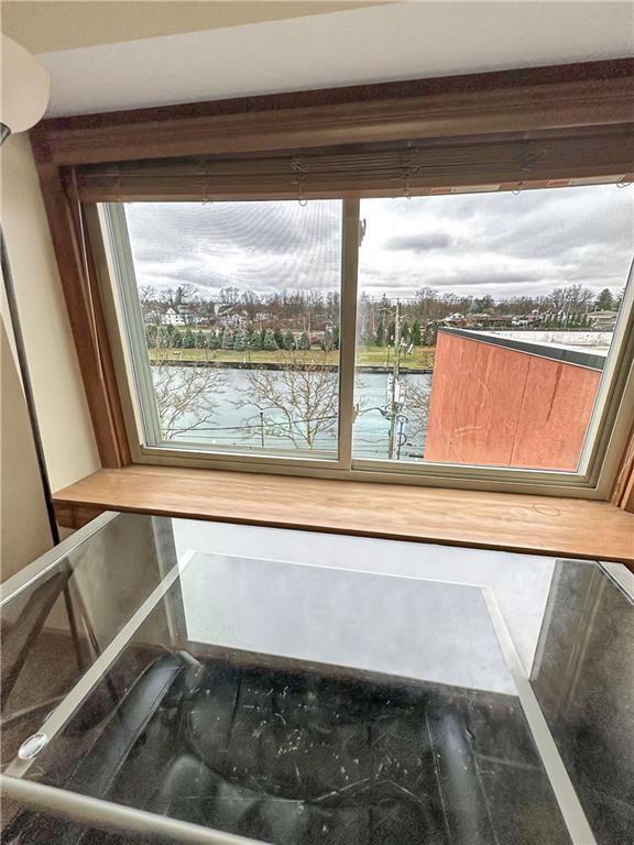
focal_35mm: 14
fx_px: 342
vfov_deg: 102.1
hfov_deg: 85.7
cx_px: 317
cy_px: 422
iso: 100
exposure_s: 1/120
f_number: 2.2
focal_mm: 2.22
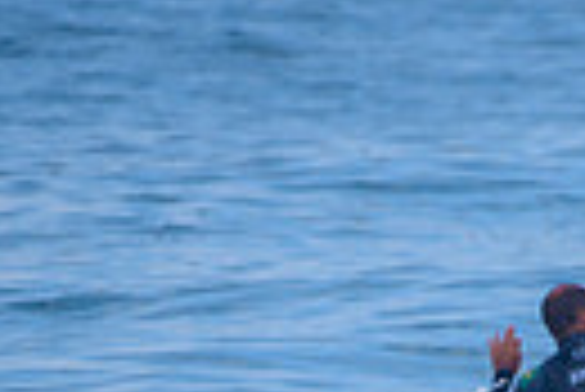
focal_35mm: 2231
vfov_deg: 0.6
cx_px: 580
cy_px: 543
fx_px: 36294
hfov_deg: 0.9
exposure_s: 1/2000
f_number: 5.6
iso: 200
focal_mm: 500
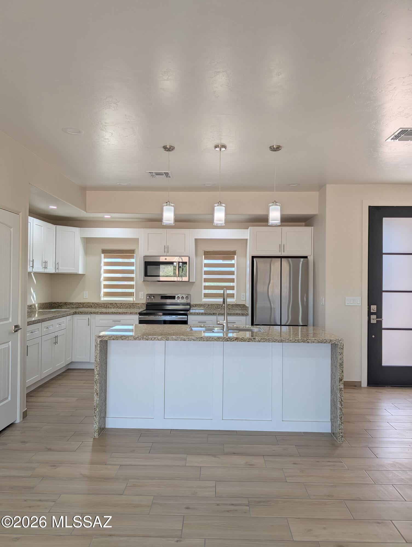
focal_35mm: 24
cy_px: 274
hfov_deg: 56.9
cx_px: 206
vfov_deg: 71.5
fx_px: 380
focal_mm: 6.9
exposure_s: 1/1178
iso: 19
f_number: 1.68
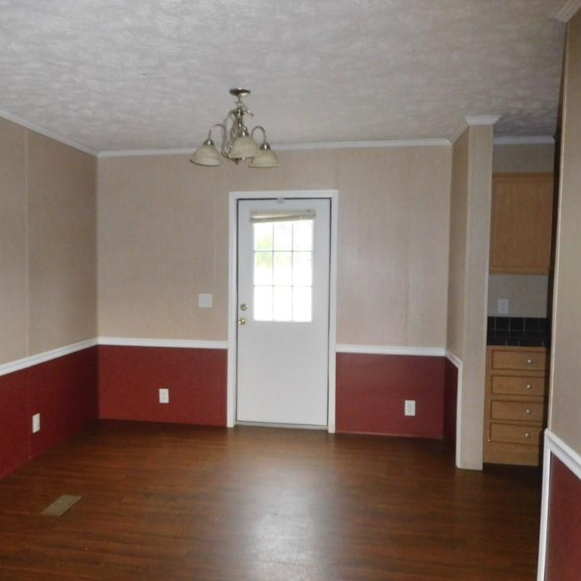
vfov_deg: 54.0
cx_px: 219
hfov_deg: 53.5
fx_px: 570
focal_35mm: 30
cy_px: 294
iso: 640
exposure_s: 1/30
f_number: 3.4
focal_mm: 4.5
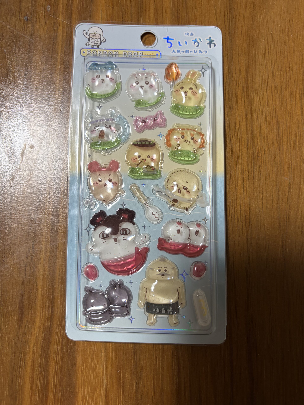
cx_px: 152
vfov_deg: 67.3
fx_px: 304
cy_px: 202
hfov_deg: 53.1
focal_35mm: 26
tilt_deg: -85.5
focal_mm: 5.96
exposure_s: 1/121
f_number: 1.6
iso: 125
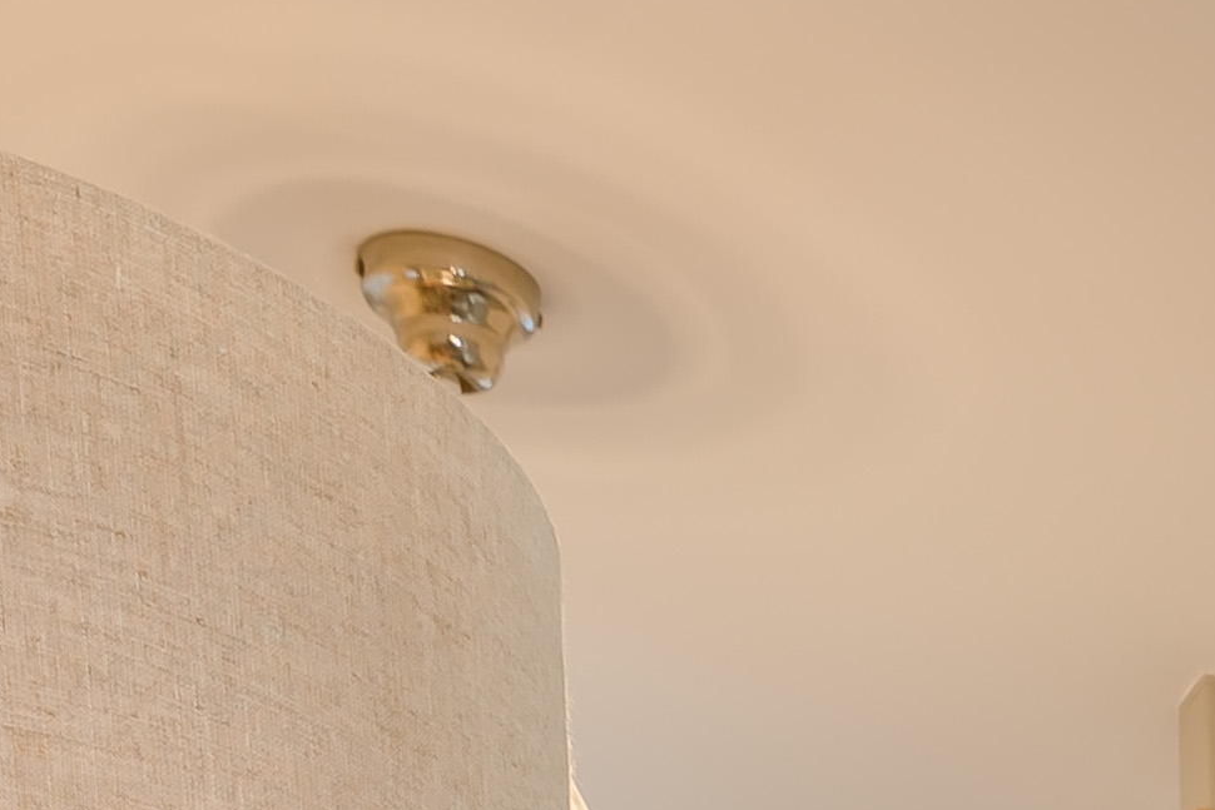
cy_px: 2091
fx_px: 3342
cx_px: 2587
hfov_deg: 15.4
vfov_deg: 11.1
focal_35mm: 99
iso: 100
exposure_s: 1/10
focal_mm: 16
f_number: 8
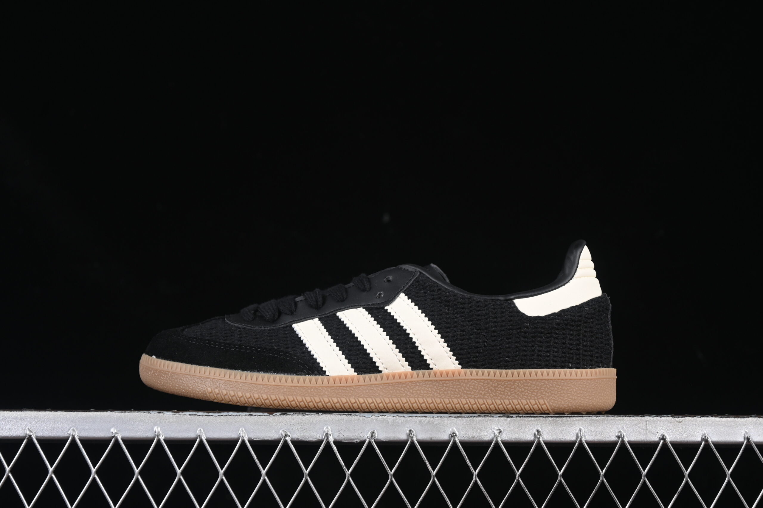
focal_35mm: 75
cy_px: 254
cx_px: 382
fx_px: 1590
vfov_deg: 18.2
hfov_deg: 27.0
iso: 160
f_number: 6.3
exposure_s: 1/60
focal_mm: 50
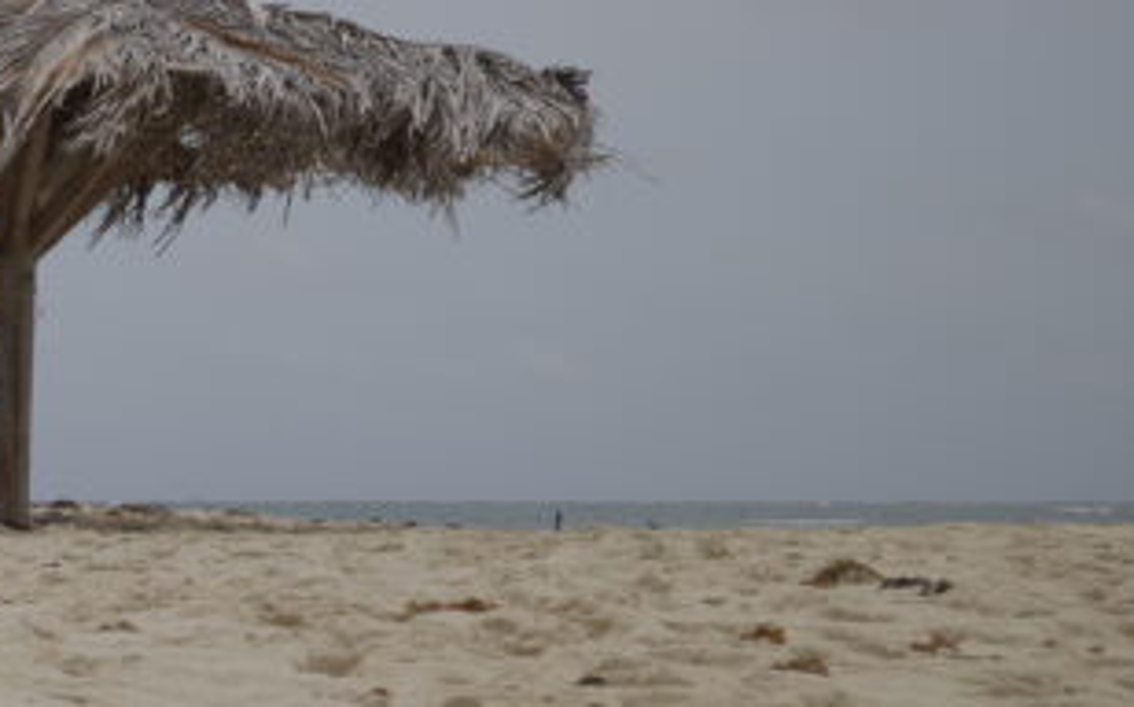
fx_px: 2934
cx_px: -644
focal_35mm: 95
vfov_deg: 13.6
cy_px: 639
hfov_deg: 18.8
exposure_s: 1/5000
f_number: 3.2
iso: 200
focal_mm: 28
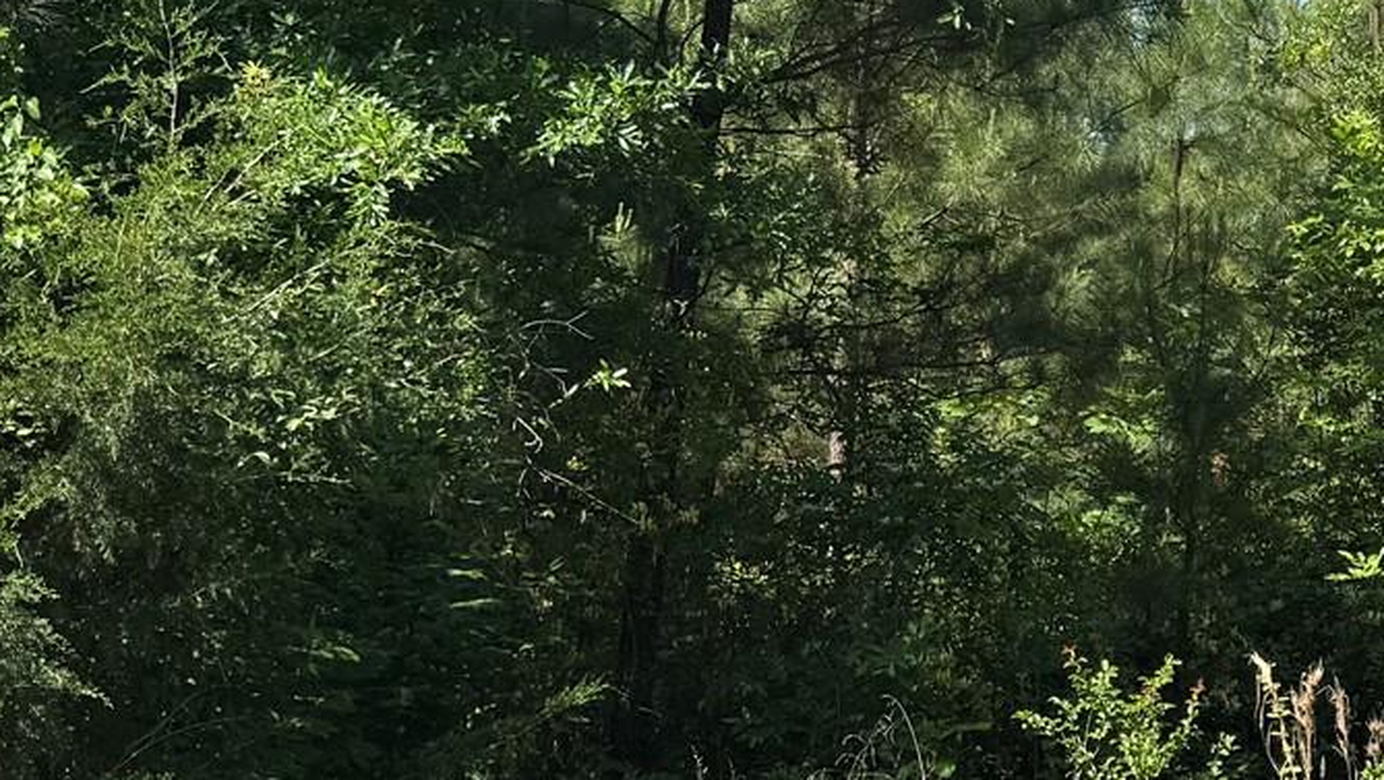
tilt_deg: +4.3
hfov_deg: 25.2
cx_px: 1396
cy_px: 221
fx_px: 2937
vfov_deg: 15.1
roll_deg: -0.1
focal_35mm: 80
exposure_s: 1/1767
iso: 80
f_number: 1.78
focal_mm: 6.76
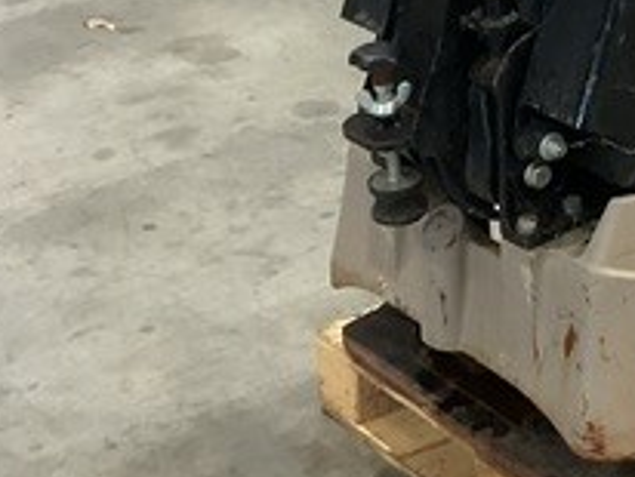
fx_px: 1653
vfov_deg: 15.7
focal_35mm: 90
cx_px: 669
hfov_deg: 20.9
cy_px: -138
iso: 250
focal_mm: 3
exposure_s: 1/50
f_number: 1.8
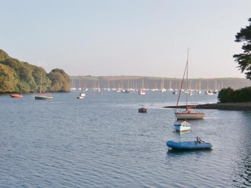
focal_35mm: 65
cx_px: 126
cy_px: 94
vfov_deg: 22.6
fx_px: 471
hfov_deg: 29.8
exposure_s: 1/500
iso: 64
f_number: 4.4
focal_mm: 11.6
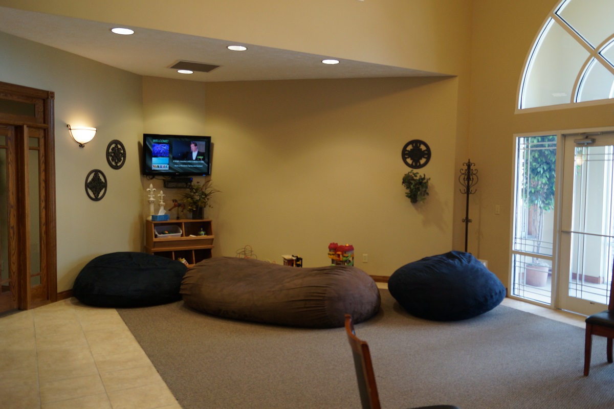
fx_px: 460
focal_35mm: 27
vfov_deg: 47.9
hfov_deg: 67.4
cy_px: 204
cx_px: 307
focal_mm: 18
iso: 400
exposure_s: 1/60
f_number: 4
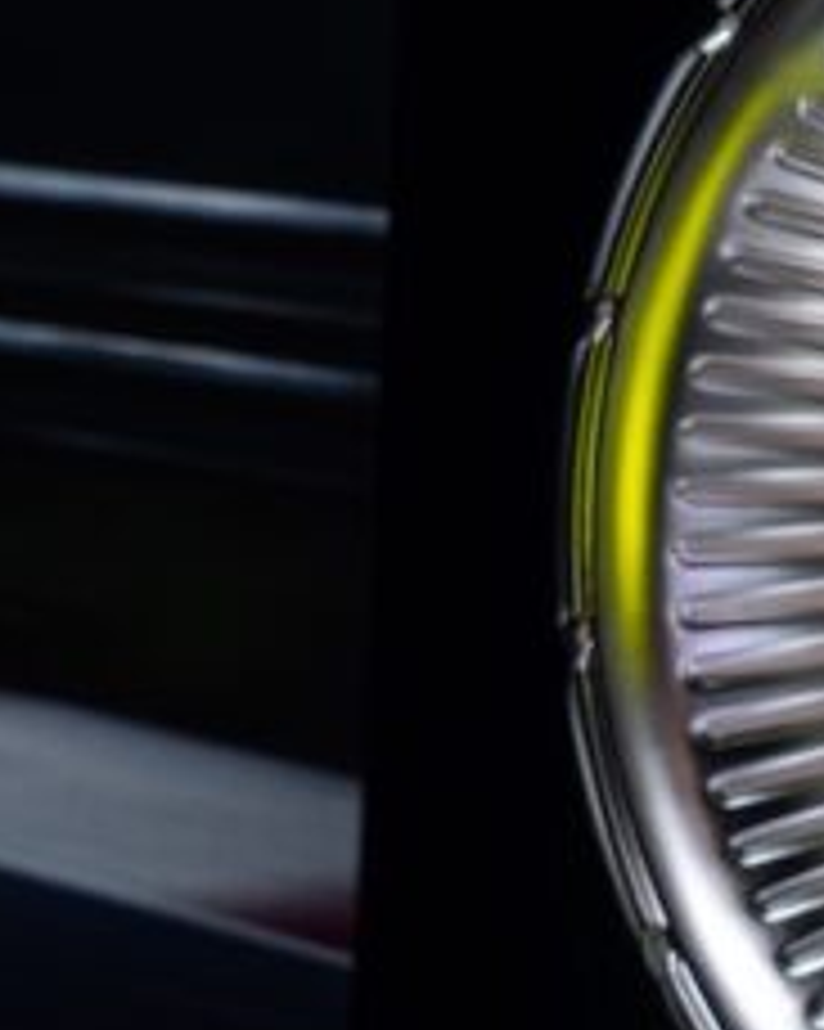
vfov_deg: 7.0
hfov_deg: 5.5
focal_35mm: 276
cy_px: 580
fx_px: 8419
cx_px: 1328
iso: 100
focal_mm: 82
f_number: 8
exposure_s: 1/1.25
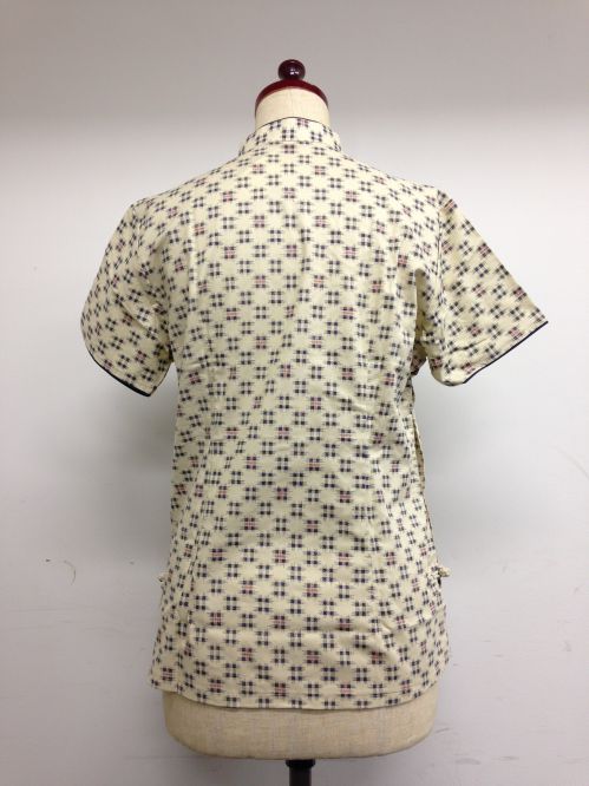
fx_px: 749
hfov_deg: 42.9
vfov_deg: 55.4
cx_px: 294
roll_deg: +0.9
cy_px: 393
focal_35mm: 33
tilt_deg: +4.6
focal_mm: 4.12
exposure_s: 1/20
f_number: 2.4
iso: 50
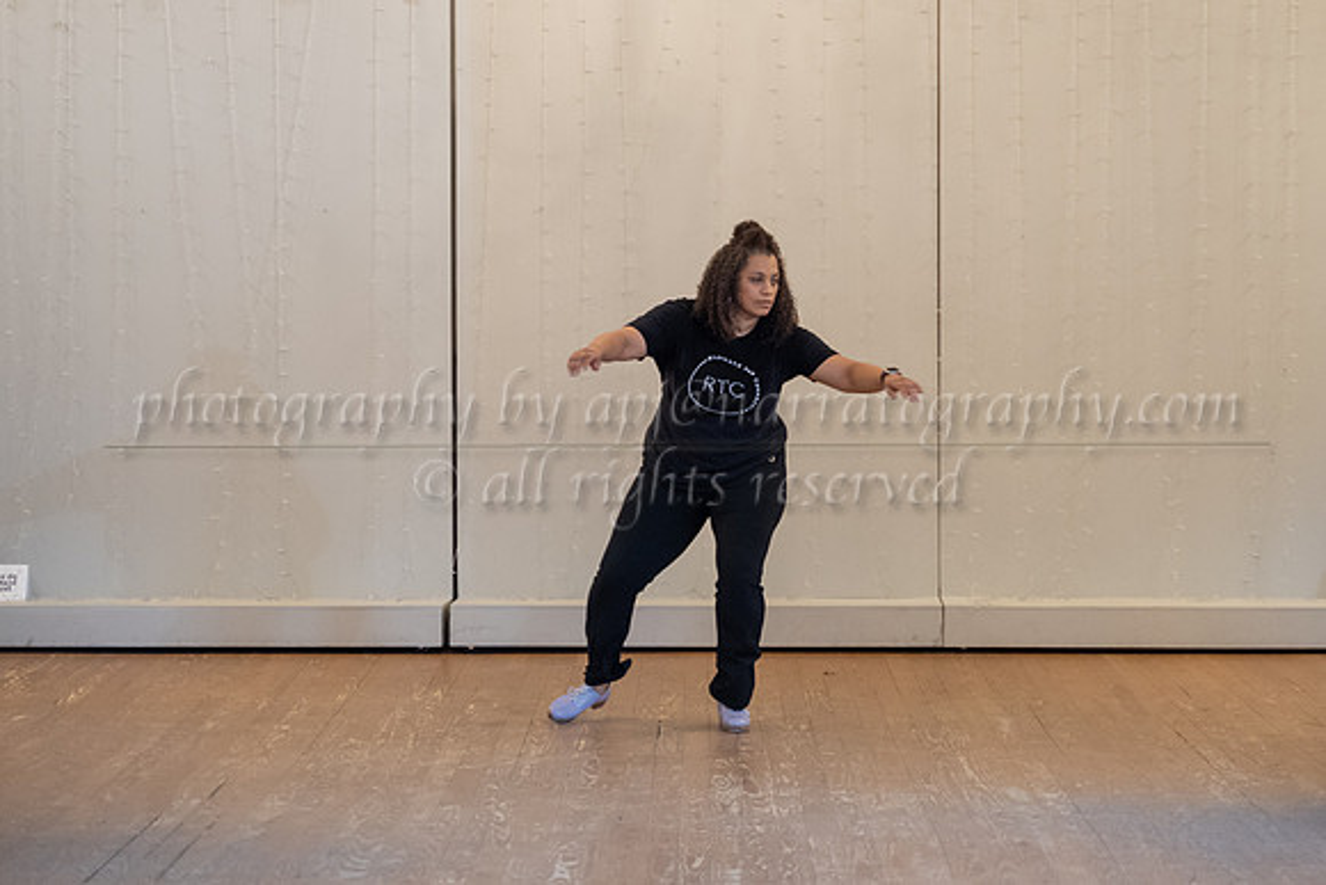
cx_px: 746
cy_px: 361
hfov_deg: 18.8
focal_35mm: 109
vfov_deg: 12.6
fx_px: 3999
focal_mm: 75
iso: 1600
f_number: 2.8
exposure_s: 1/200
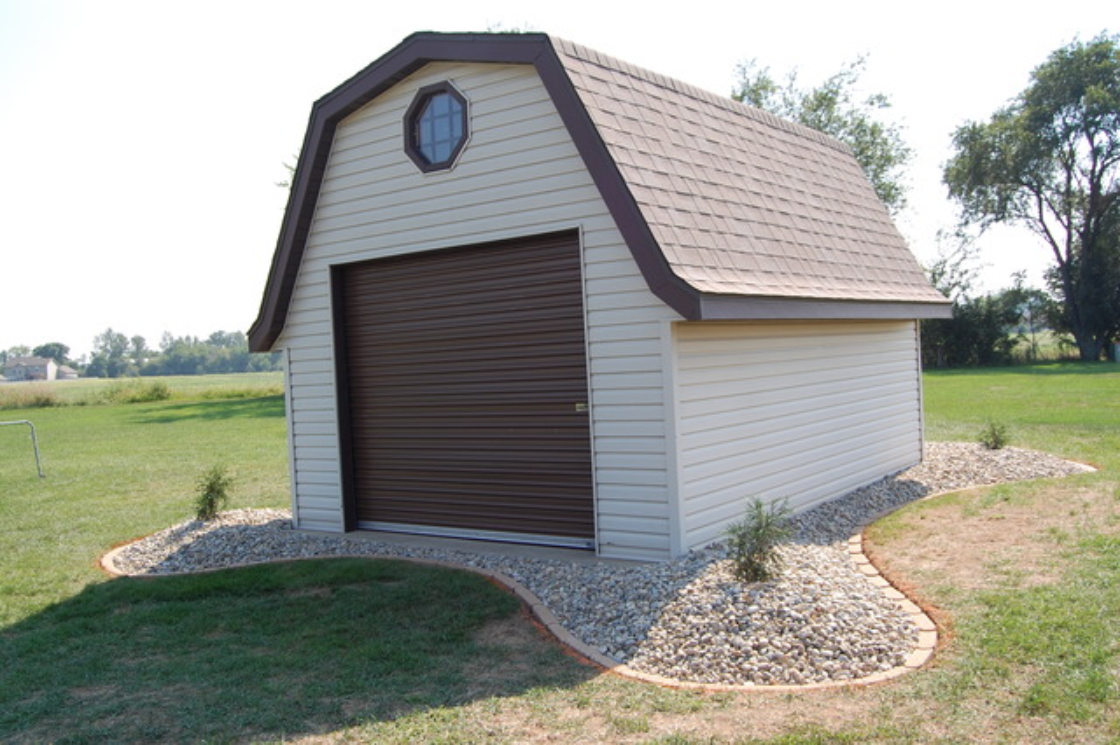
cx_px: 560
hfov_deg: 62.0
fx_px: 933
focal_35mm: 30
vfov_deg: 43.6
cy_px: 372
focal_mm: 20
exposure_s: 1/250
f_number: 8
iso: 200
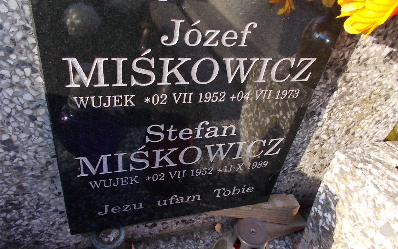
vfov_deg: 44.5
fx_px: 304
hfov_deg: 66.5
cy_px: 126
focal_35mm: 28
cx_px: 198
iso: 80
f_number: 3.2
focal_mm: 4.6
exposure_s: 1/125
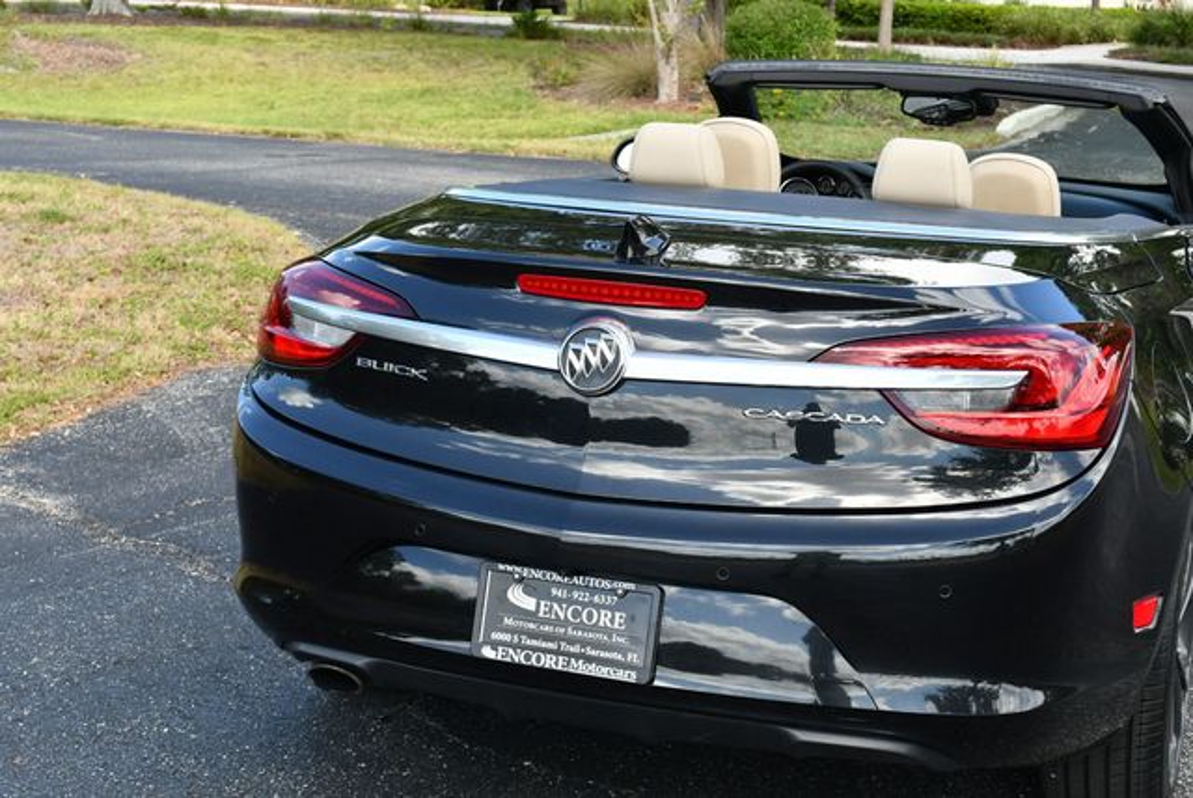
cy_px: 399
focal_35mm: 60
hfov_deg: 33.4
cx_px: 596
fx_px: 1990
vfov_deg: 22.7
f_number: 5.6
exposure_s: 1/250
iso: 220
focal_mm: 30
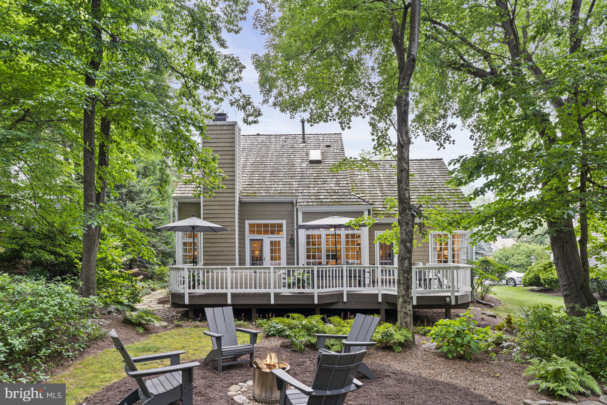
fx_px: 334
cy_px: 202
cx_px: 304
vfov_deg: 62.4
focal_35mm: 20
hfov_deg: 84.6
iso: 400
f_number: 8
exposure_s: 1/8
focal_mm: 19.8
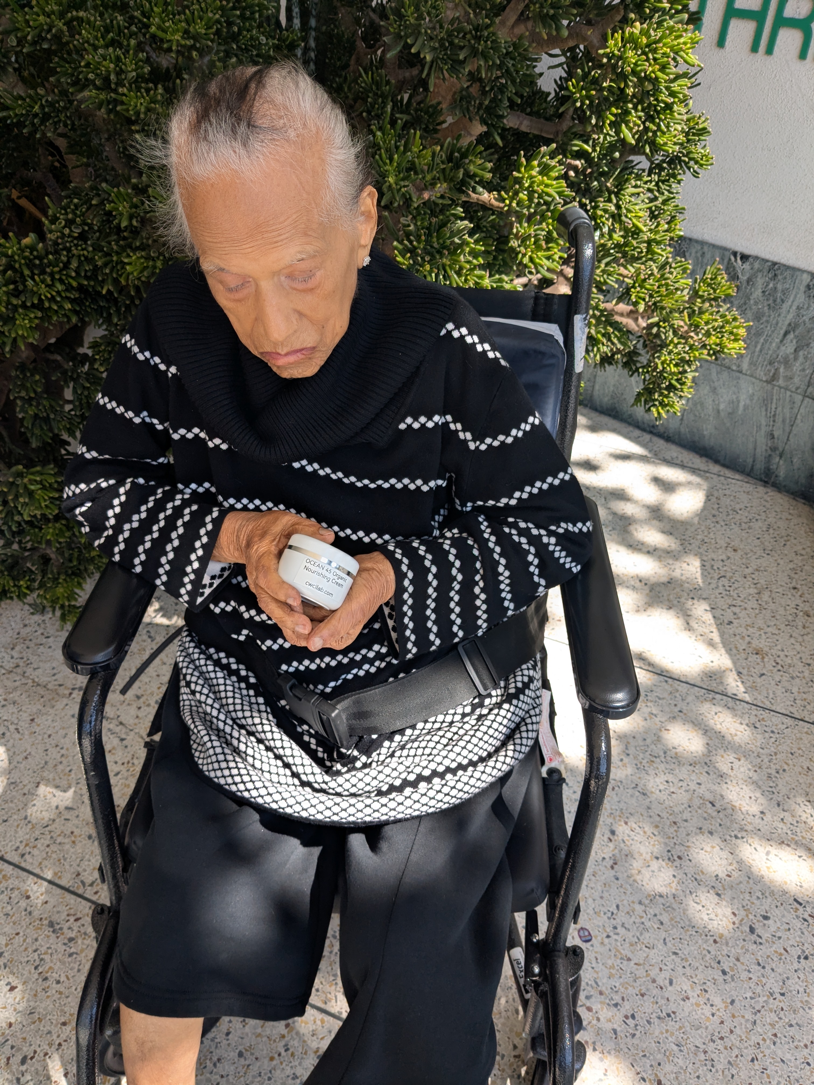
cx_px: 407
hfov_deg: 51.4
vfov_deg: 65.3
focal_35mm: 27
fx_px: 847
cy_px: 542
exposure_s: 1/779
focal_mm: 4.38
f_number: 1.73
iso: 48
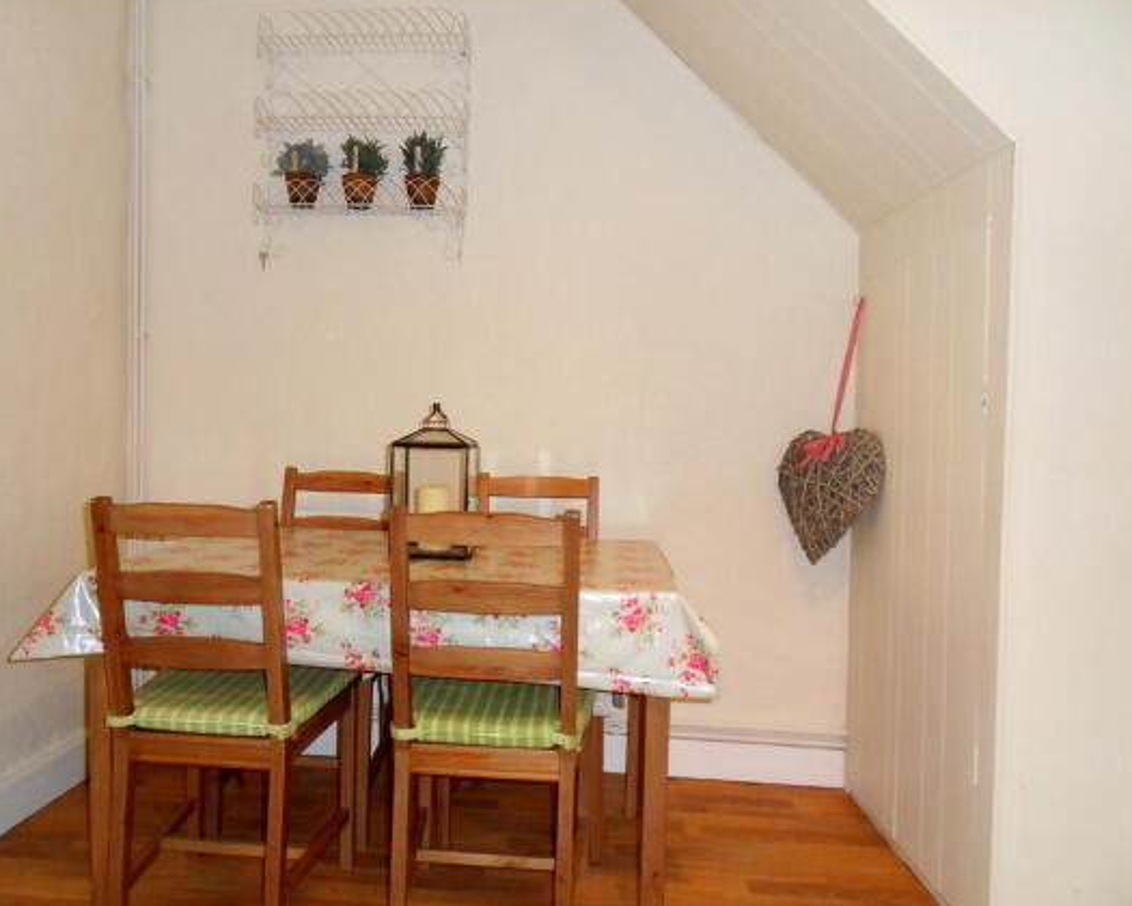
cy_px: 450
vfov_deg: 54.9
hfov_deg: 66.0
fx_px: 871
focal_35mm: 26
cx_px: 540
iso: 200
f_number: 3.3
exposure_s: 1/30
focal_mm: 4.2
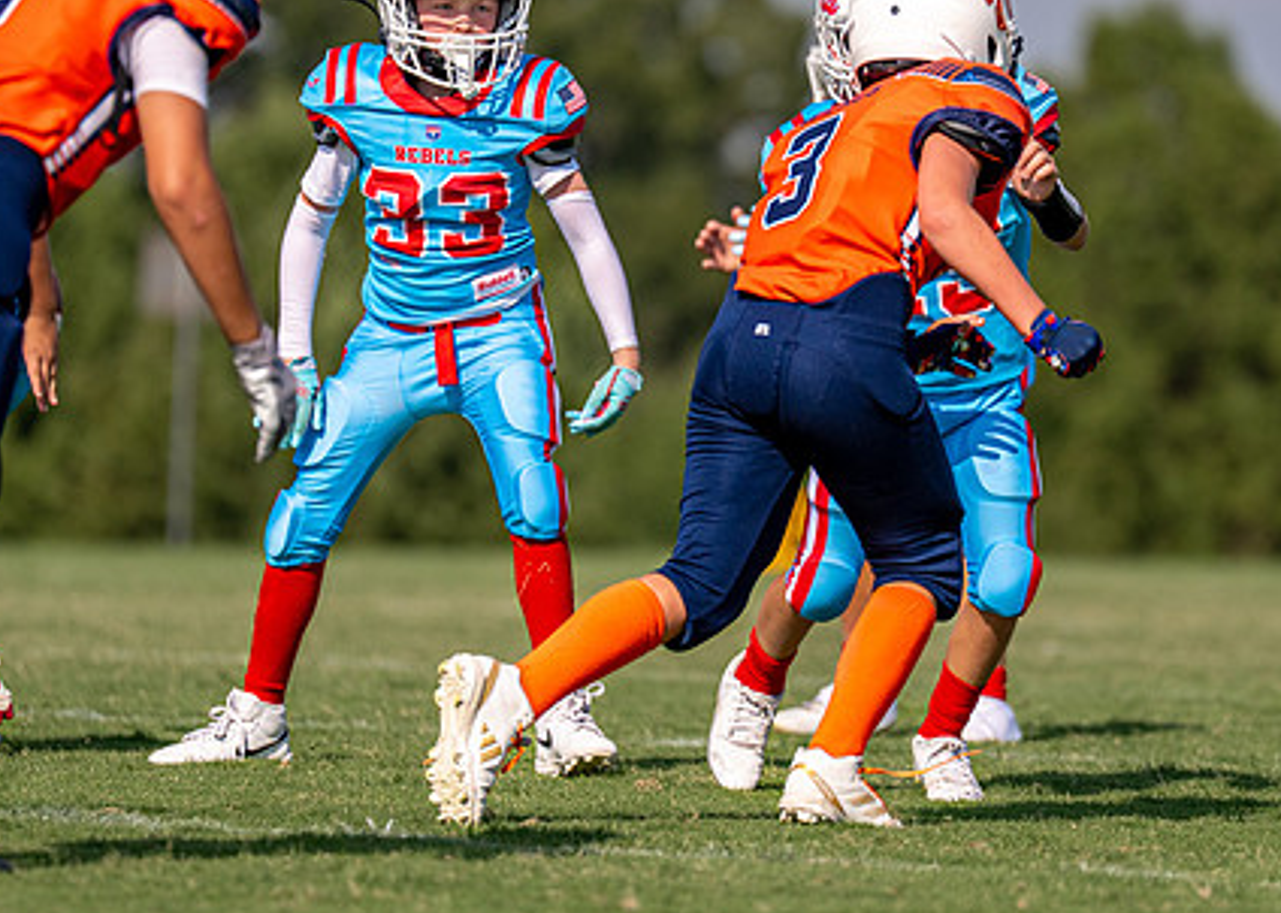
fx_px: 15375
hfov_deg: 4.8
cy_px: 305
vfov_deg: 3.4
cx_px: 867
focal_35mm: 423
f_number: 2.8
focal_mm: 200
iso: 125
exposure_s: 1/4000
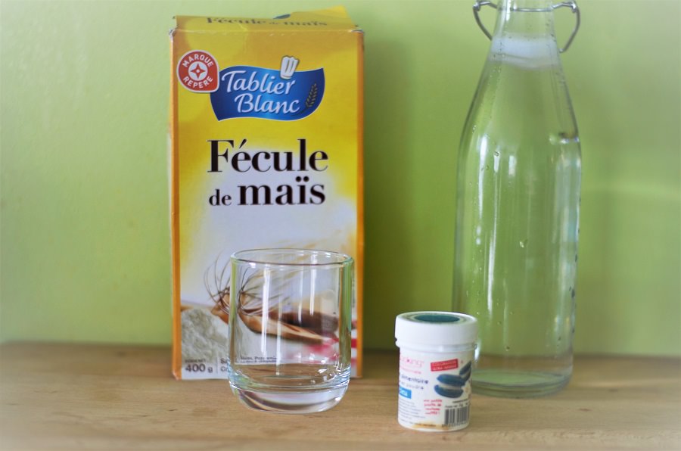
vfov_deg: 18.1
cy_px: 226
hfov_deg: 27.0
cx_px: 340
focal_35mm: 75
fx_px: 1416
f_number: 1.8
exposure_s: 1/60
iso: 100
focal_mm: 50
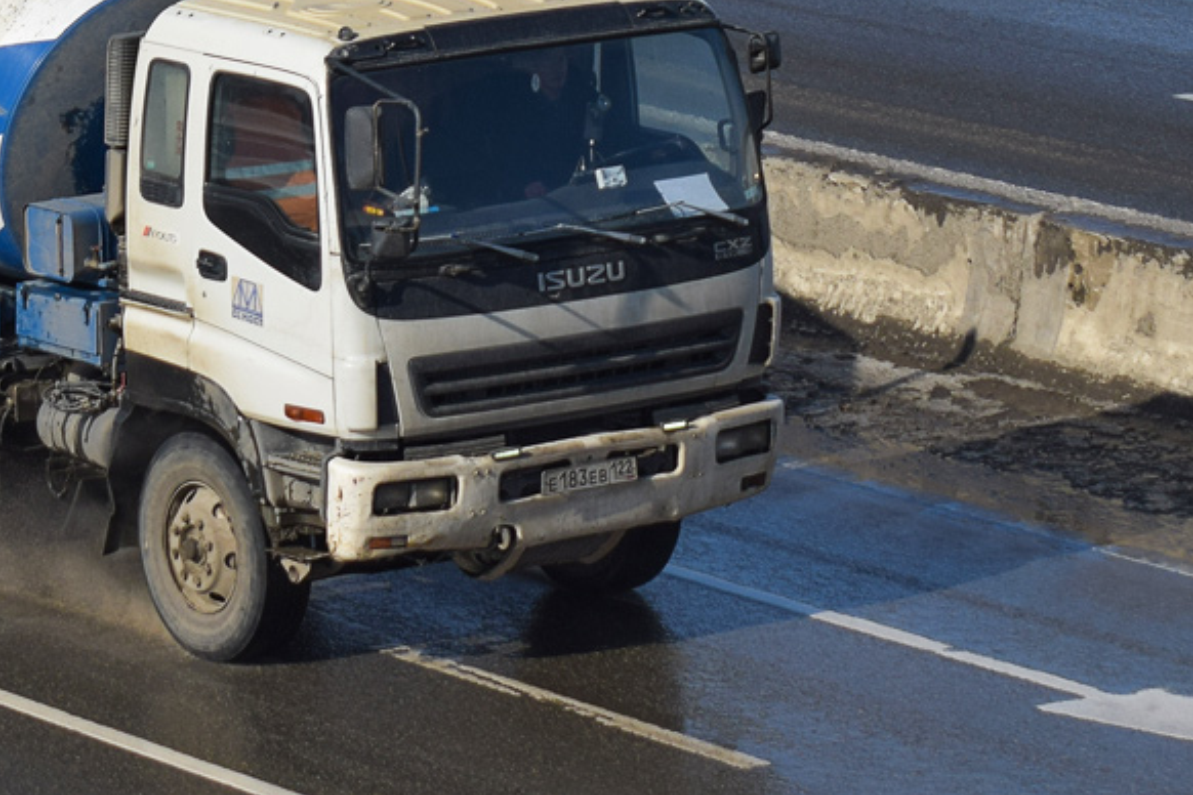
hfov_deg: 12.1
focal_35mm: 170
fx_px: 5634
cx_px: 312
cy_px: 104
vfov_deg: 8.1
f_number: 6.3
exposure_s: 1/1000
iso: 100
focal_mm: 55
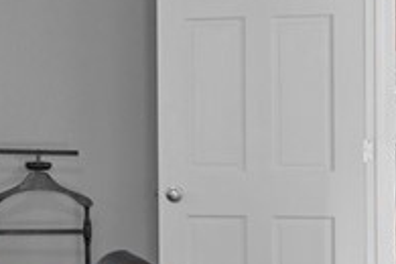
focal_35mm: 109
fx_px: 1197
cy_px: 119
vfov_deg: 12.6
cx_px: -154
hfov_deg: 17.3
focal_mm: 13
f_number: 9.5
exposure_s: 1
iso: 320
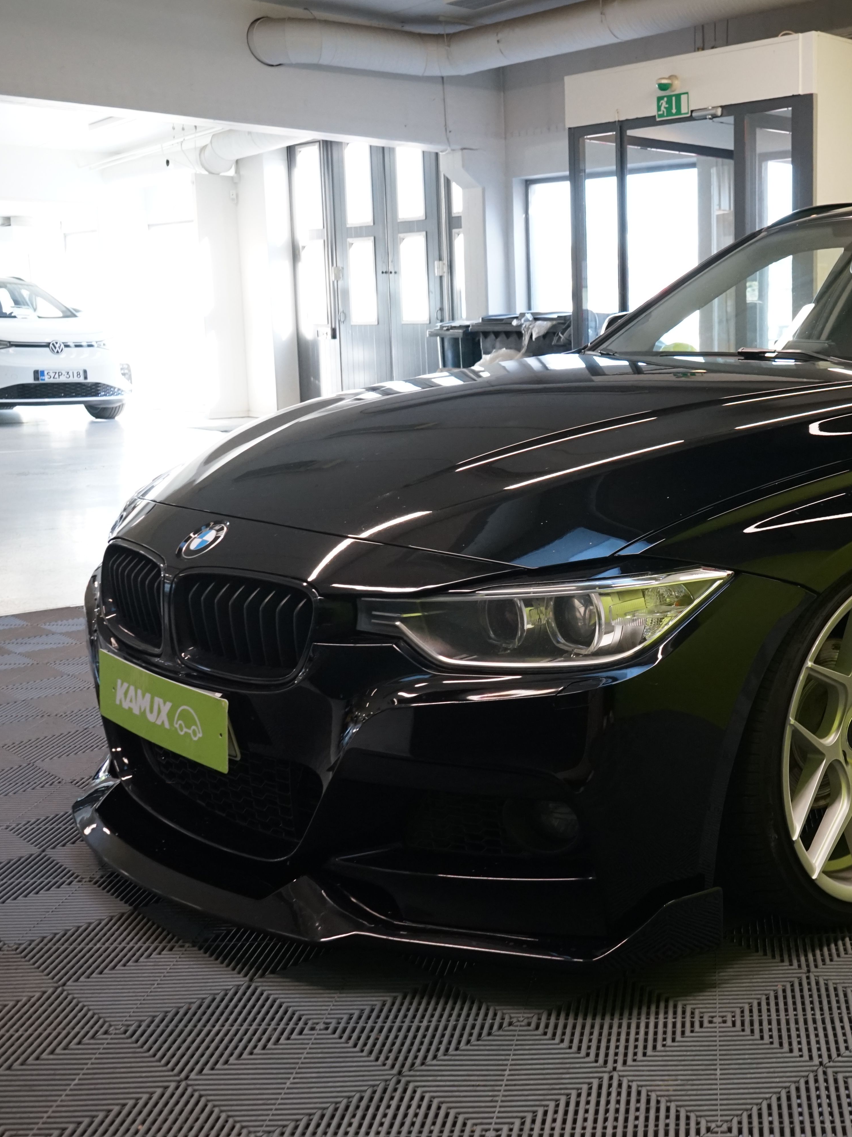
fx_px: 1378
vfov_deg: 44.8
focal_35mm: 42
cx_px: 776
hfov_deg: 32.5
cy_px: 571
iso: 2000
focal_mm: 29
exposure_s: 1/30
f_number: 7.1
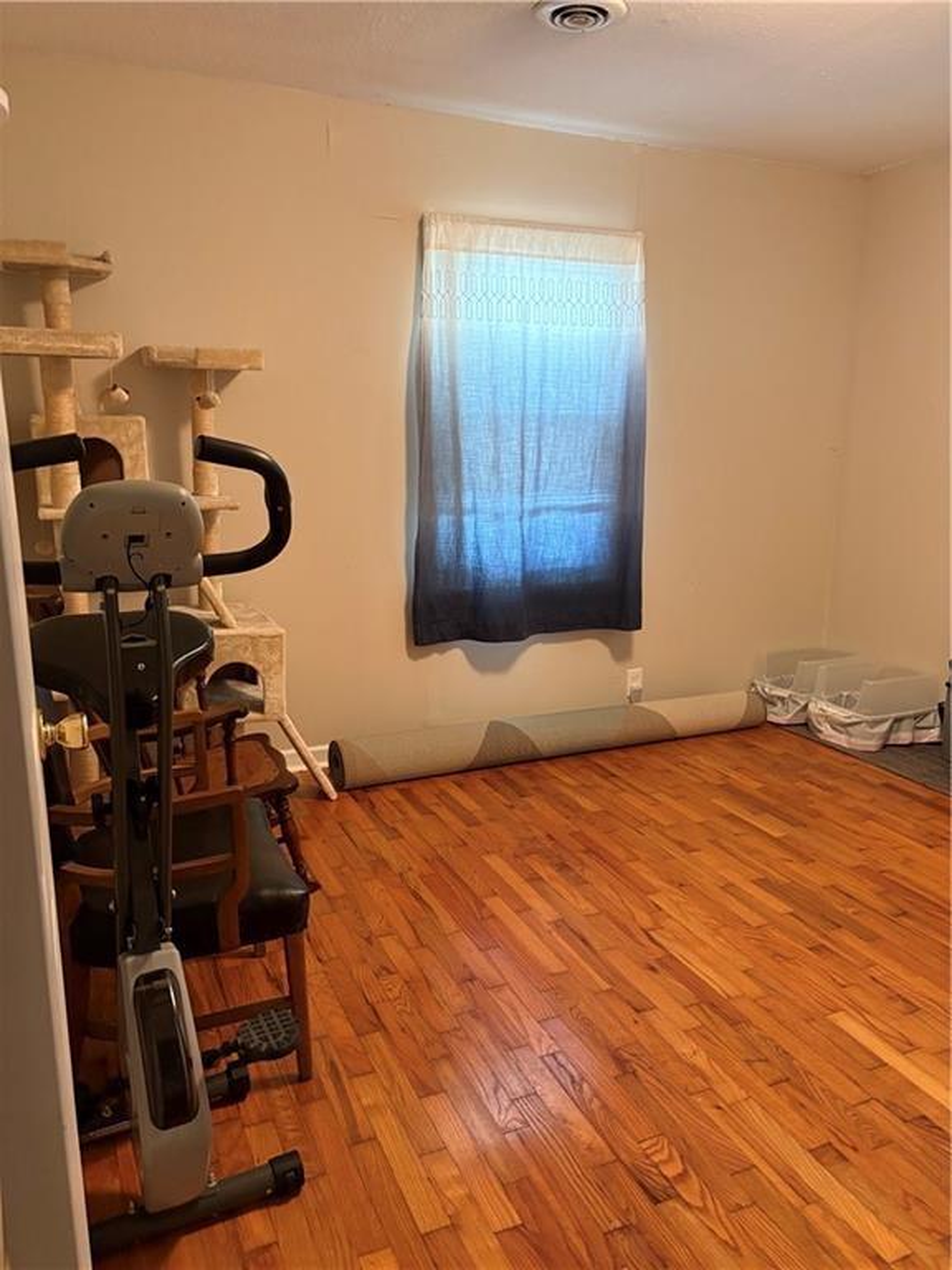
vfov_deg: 67.3
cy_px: 635
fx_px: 953
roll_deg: -0.3
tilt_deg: -12.2
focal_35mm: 26
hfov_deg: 53.1
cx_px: 476
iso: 400
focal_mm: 5.96
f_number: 1.6
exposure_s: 1/40
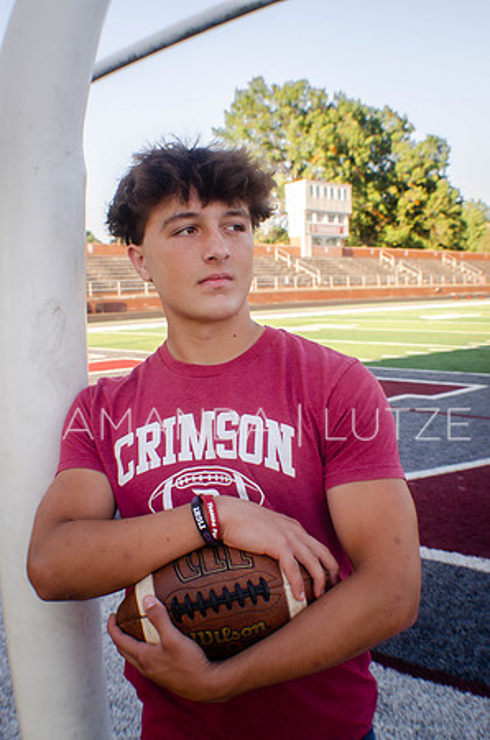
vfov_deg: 37.9
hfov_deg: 25.6
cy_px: 370
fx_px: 1077
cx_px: 245
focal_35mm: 52
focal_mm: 35
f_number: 6.3
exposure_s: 1/160
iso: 200
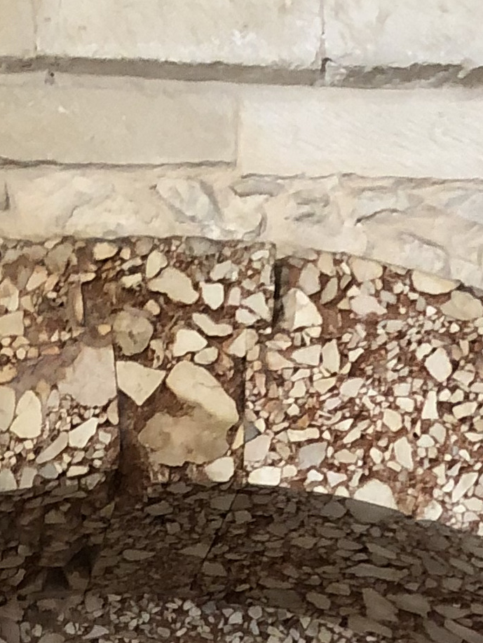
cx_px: 150
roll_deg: +1.9
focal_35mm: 122
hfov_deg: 12.1
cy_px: 1240
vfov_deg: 13.9
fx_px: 2269
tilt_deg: +0.9
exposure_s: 1/17
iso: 80
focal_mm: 4
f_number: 1.8
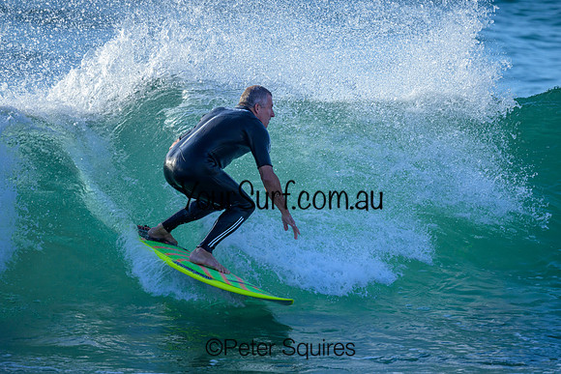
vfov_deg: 1.7
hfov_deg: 2.6
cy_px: 187
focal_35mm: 800
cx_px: 280
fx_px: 12469
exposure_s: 1/2000
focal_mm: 800
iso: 1000
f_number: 6.3
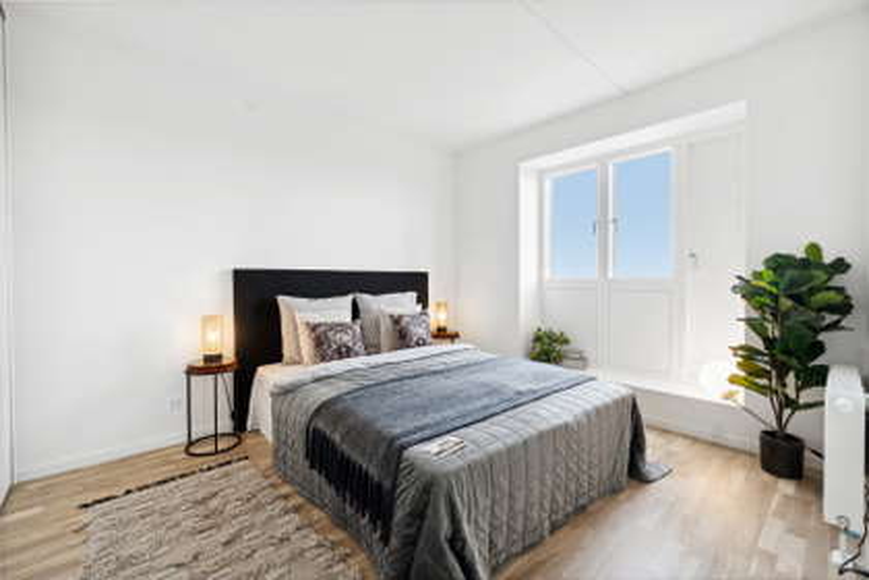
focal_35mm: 15
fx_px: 362
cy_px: 290
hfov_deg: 100.4
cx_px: 434
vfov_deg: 77.3
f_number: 8
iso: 500
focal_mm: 10
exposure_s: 1/30
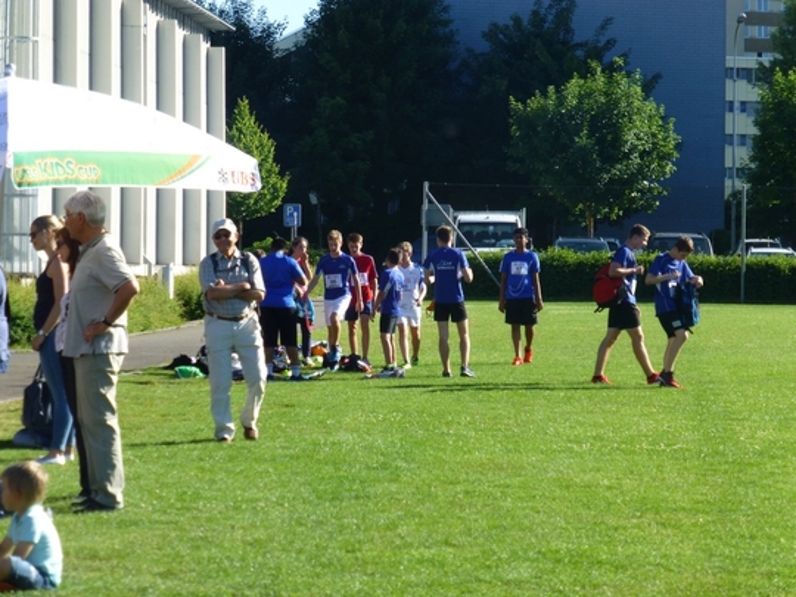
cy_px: 298
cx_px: 398
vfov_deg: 11.5
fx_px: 2966
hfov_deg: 15.3
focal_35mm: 129
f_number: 5.4
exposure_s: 1/250
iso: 100
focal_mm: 23.1
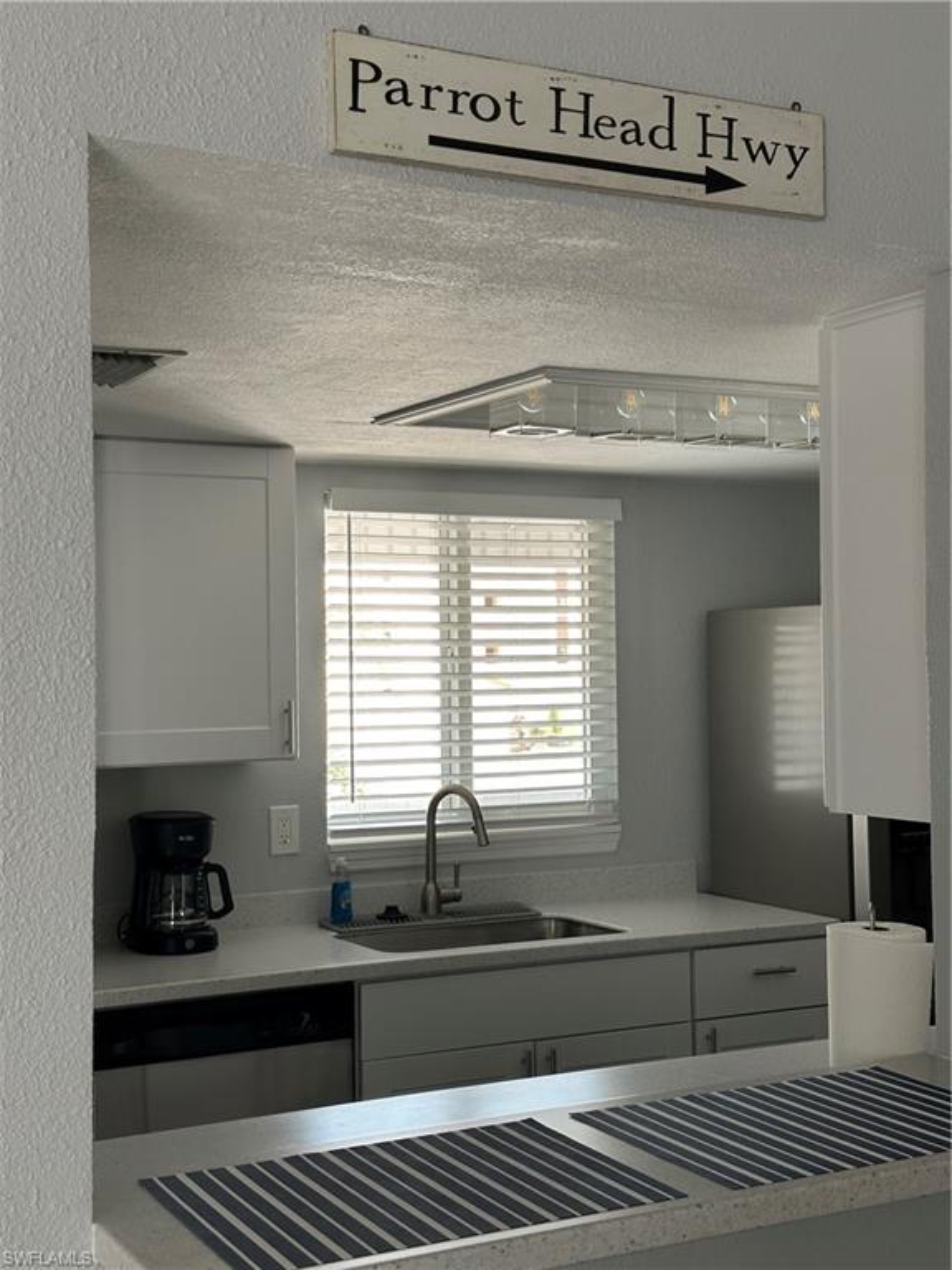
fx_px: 1760
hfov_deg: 30.3
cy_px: 635
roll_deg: +0.6
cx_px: 476
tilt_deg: +2.2
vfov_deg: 39.7
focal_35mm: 48
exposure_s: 1/90
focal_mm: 6.86
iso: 80
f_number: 1.78
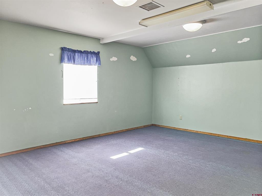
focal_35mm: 26
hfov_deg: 67.3
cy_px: 98
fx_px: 197
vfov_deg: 53.1
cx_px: 131
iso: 125
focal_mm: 5.1
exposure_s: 1/90
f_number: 1.6
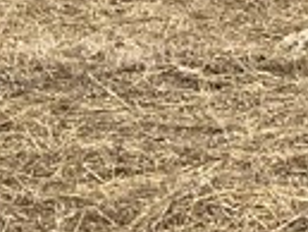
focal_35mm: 206
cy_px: -380
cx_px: 275
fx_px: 1835
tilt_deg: -17.0
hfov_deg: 9.6
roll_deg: +0.8
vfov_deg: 6.7
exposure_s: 1/4149
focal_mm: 5.1
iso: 50
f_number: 1.6
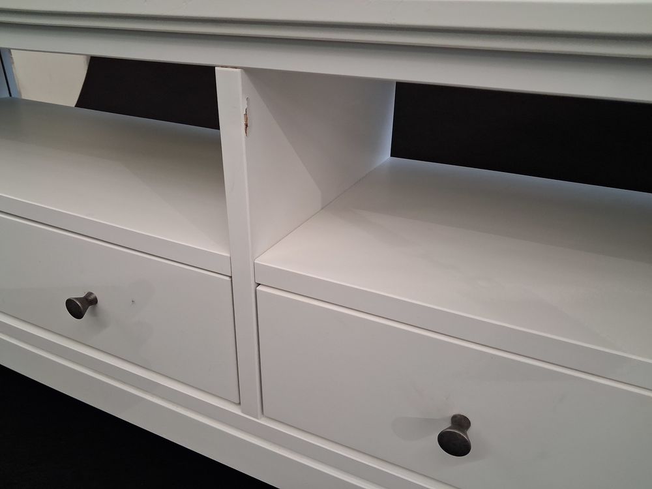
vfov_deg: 51.4
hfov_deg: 65.3
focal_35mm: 27
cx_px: 326
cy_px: 244
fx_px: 509
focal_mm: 4
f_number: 1.8
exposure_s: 1/100
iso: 320
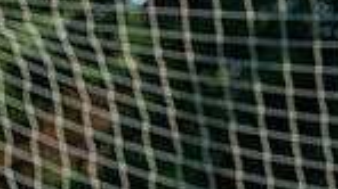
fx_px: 5463
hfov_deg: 3.5
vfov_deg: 2.0
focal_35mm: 610
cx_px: 764
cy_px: 428
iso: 100
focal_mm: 97
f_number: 5.6
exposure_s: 1/200
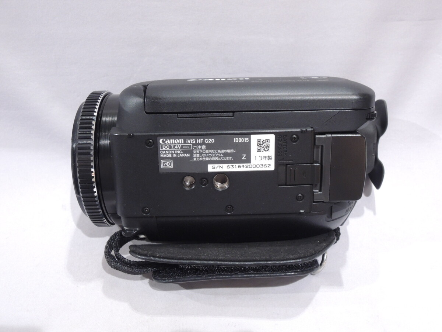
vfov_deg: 40.7
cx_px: 221
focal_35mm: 35
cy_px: 166
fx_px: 447
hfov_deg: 52.6
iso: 400
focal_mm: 6.3
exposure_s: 1/40
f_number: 4.5
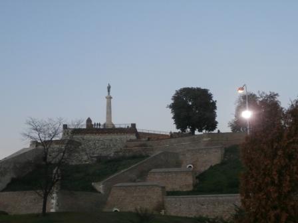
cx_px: 149
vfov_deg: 25.7
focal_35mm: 57
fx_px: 491
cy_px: 112
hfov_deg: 33.8
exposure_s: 1/30
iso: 200
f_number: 4.5
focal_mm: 10.11
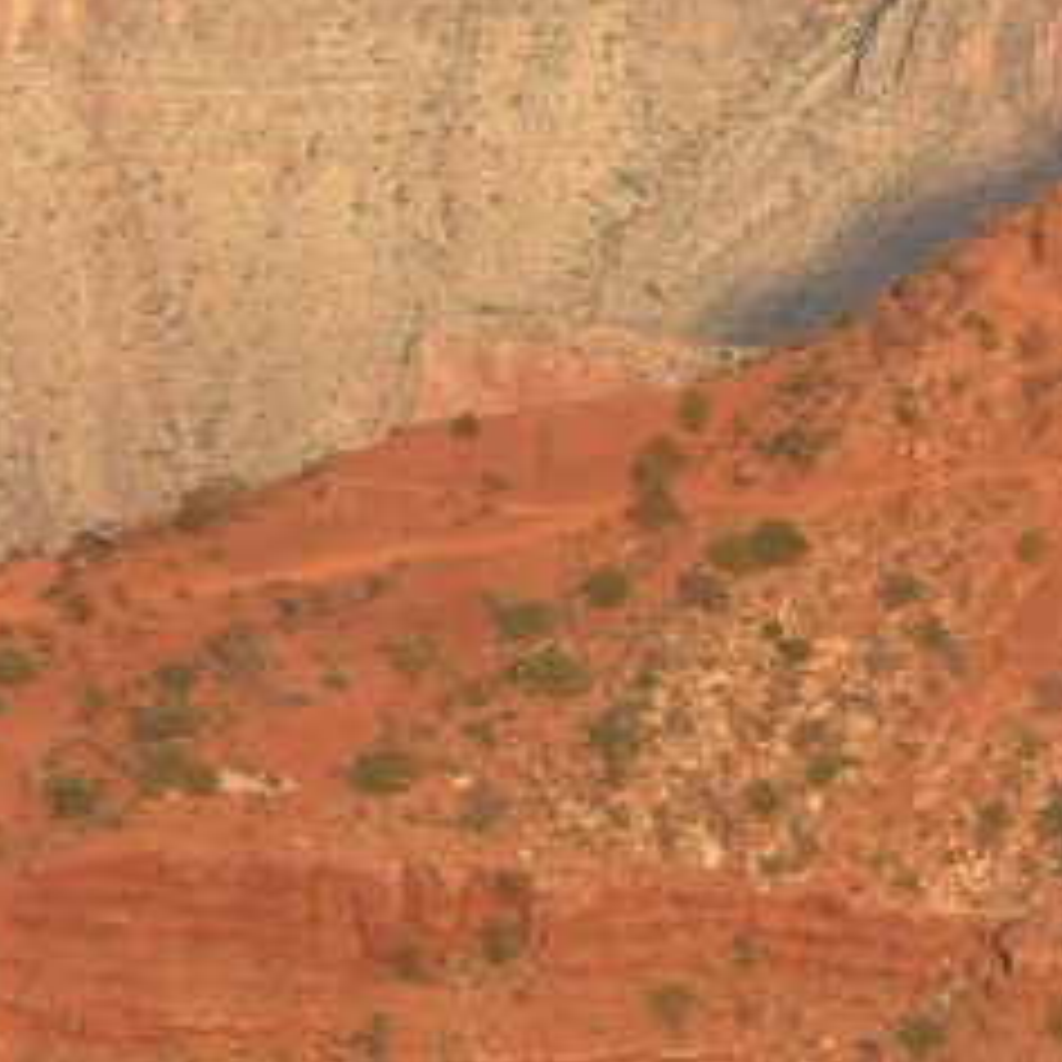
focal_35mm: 431
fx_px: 14960
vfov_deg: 4.1
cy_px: 94
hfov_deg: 4.1
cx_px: 662
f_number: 4.4
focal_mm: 37.7
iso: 50
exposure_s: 1/150
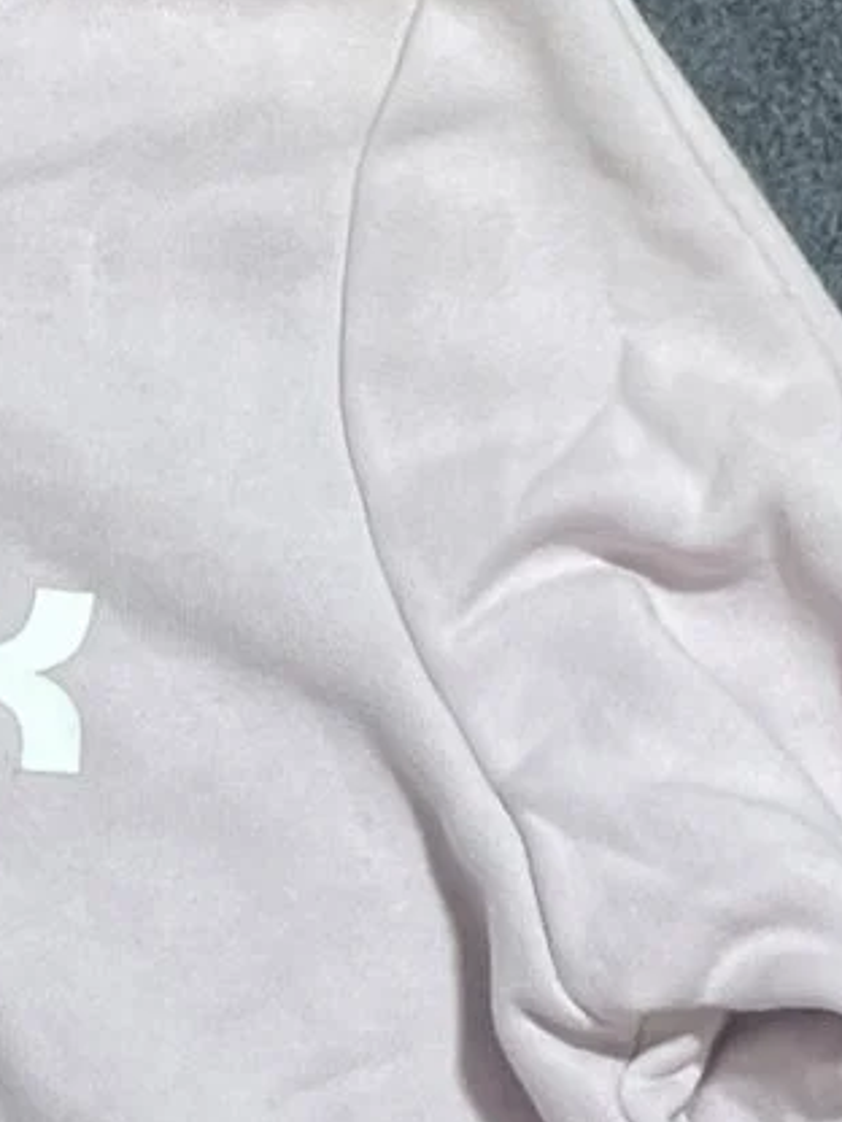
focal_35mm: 160
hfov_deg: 8.9
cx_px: -688
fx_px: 5189
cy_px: 1268
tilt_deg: -55.2
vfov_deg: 12.1
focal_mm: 4.2
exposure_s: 1/100
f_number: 1.6
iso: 64
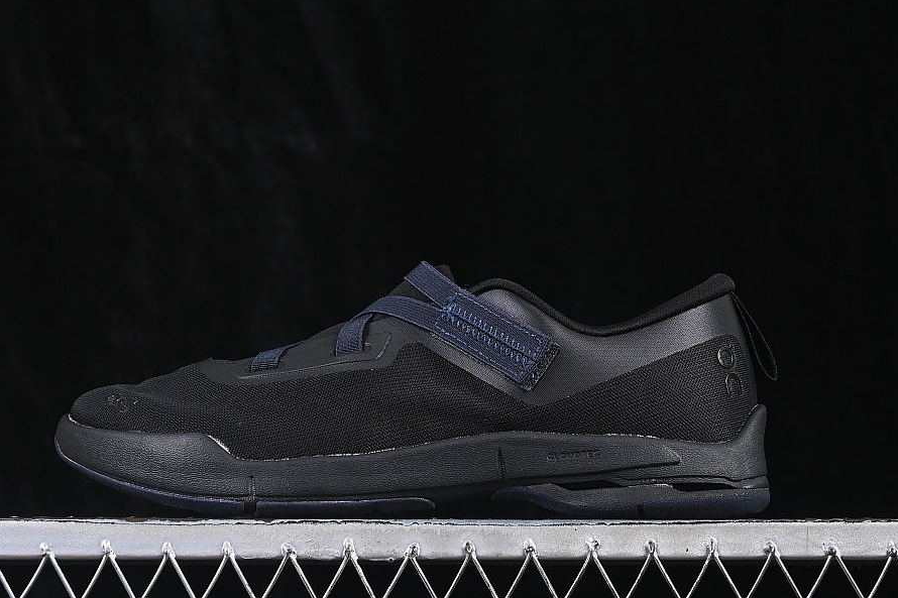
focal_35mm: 91
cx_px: 414
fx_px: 2269
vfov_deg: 15.0
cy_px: 292
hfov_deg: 22.4
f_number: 6.3
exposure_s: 1/60
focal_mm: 50
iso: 160
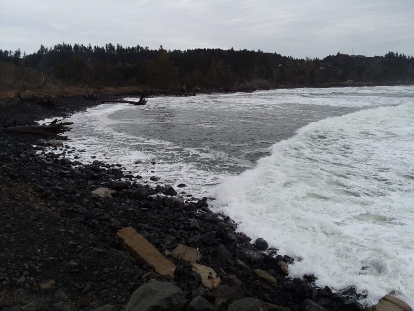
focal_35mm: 27
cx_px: 207
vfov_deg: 51.4
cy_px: 156
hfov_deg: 65.3
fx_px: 323
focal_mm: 2.91
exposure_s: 1/997
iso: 50
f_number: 1.9
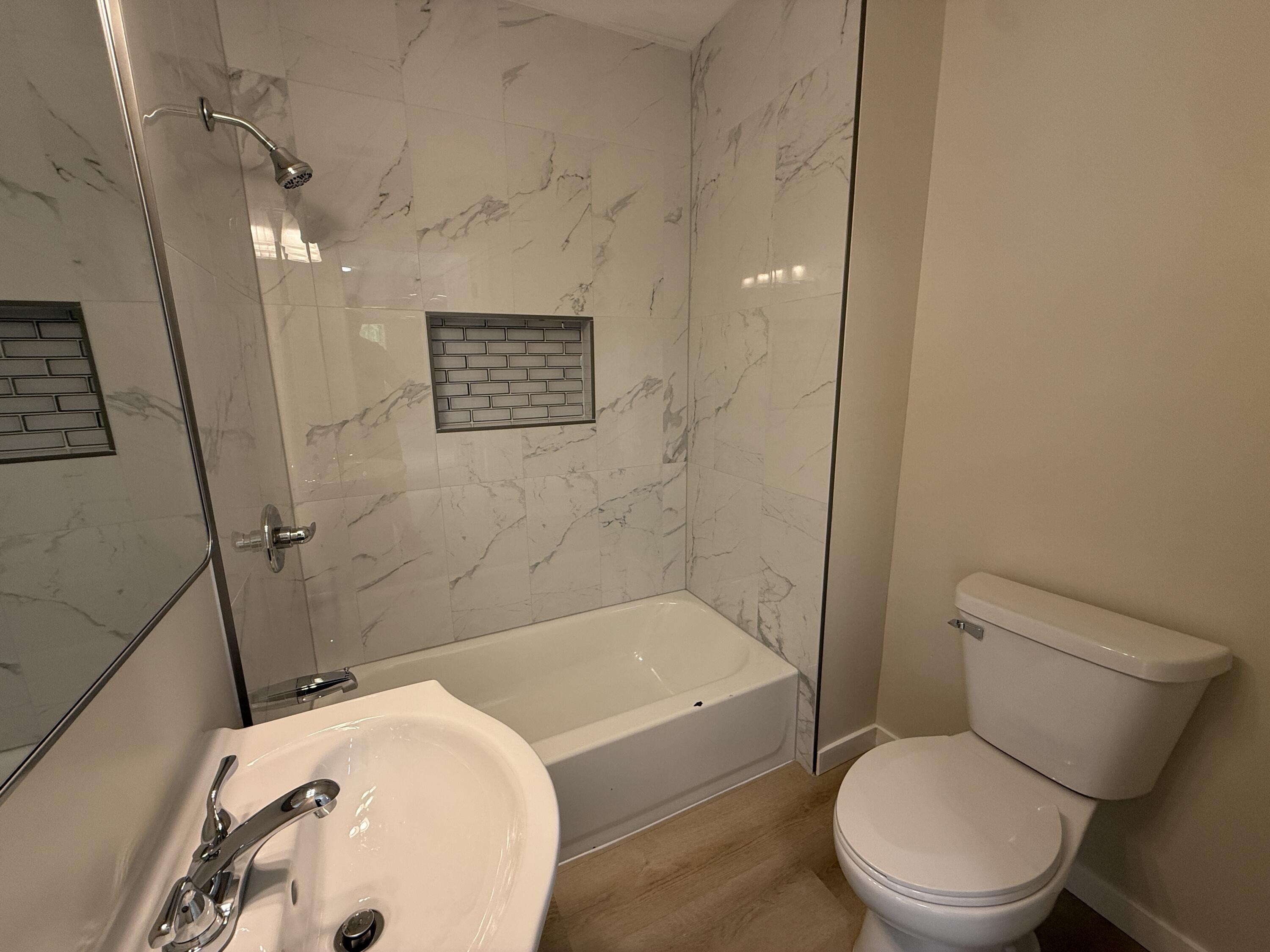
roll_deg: +2.1
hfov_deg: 102.1
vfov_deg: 85.7
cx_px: 635
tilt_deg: -11.9
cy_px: 476
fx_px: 514
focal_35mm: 14
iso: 160
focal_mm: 2.22
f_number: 2.2
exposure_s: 1/120
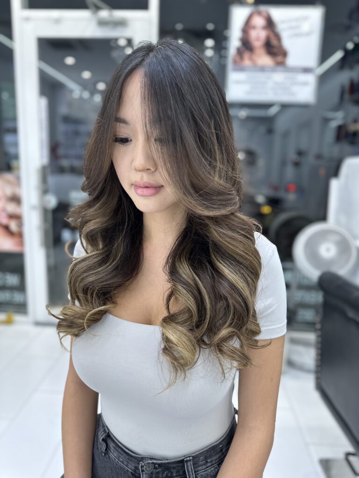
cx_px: 180
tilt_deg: -11.5
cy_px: 239
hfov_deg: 56.8
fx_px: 332
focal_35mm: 24
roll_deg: -1.9
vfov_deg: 71.6
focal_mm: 6.86
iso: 160
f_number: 1.78
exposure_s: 1/60
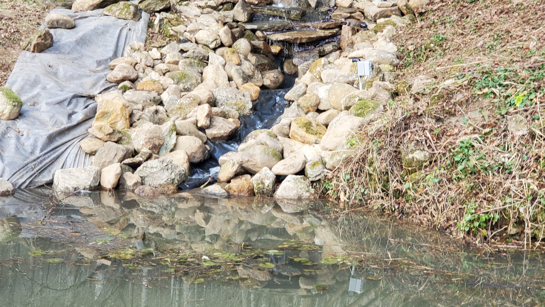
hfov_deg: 36.6
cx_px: 271
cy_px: 119
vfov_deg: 21.0
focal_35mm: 57
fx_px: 824
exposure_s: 1/30
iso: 80
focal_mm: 6
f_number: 2.4
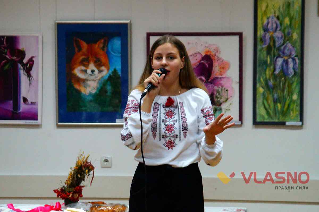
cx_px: 160
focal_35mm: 165
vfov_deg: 8.3
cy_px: 106
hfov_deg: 12.5
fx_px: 1461
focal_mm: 110
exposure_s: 1/80
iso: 3200
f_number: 5.6
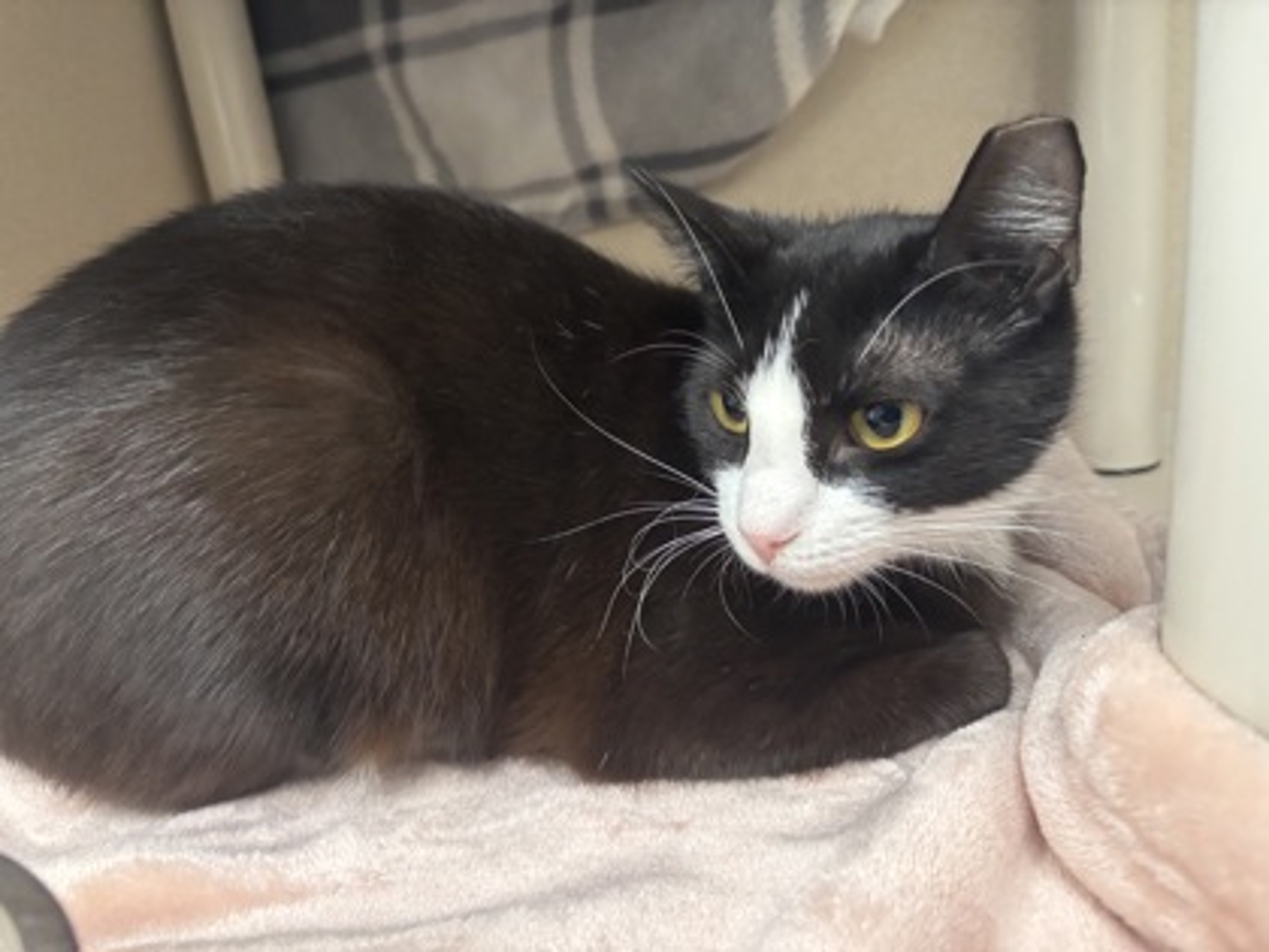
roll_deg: +7.2
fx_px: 953
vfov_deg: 53.1
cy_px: 476
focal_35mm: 26
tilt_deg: -15.7
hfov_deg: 67.3
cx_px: 634
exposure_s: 1/60
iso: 400
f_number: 1.6
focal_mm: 5.96
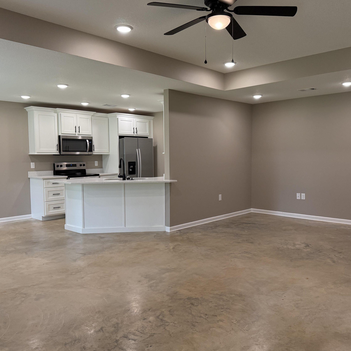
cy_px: 175
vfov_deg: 55.6
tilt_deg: -3.0
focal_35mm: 29
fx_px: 333
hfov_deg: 55.5
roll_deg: +0.4
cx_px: 194
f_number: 1.78
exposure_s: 1/207
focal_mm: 6.76
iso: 200
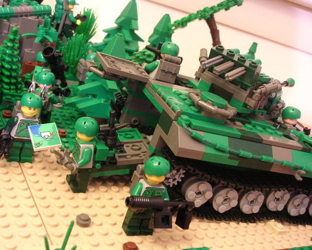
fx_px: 416
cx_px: 150
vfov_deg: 33.5
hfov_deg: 41.1
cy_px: 125
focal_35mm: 45
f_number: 3
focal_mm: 6.6
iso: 400
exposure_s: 1/1.3
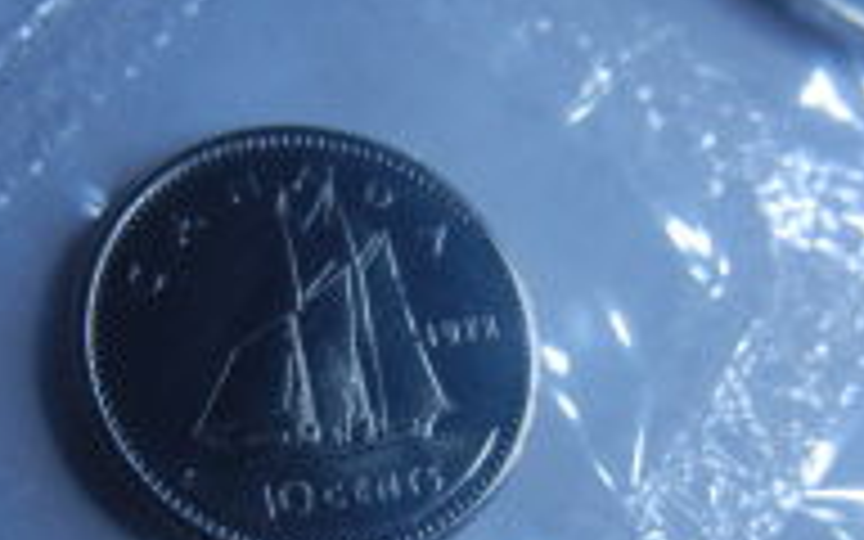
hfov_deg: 32.9
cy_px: 403
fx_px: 1460
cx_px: 394
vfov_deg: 20.8
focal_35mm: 62
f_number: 3.5
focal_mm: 5.4
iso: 160
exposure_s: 1/568
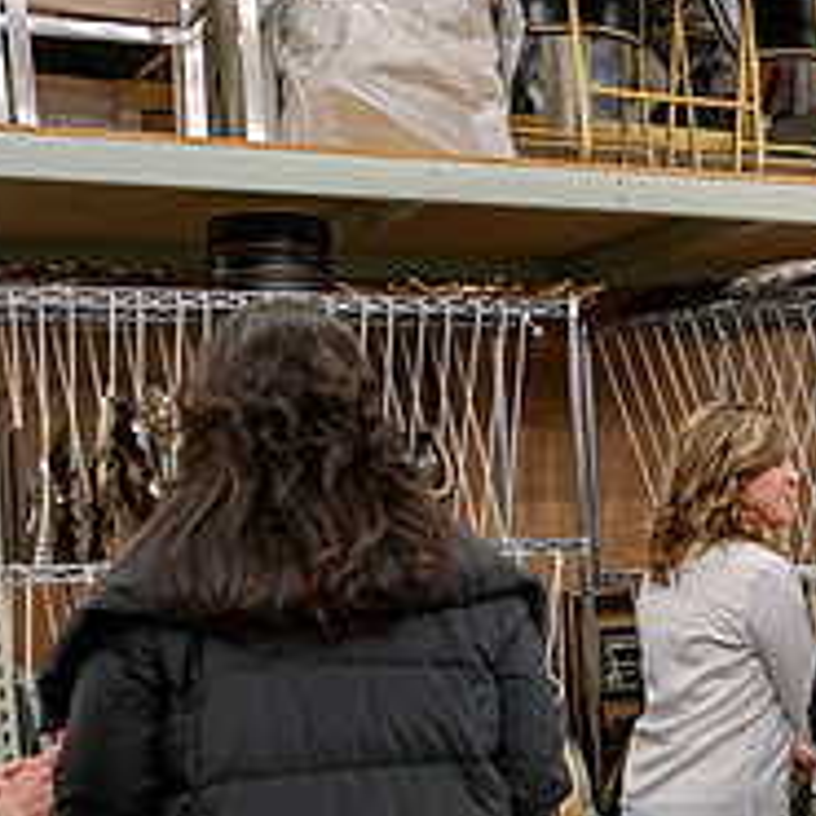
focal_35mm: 64
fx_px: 1707
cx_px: 820
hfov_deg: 25.5
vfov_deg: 26.1
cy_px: 719
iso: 2000
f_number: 2.8
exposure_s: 1/200
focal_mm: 24
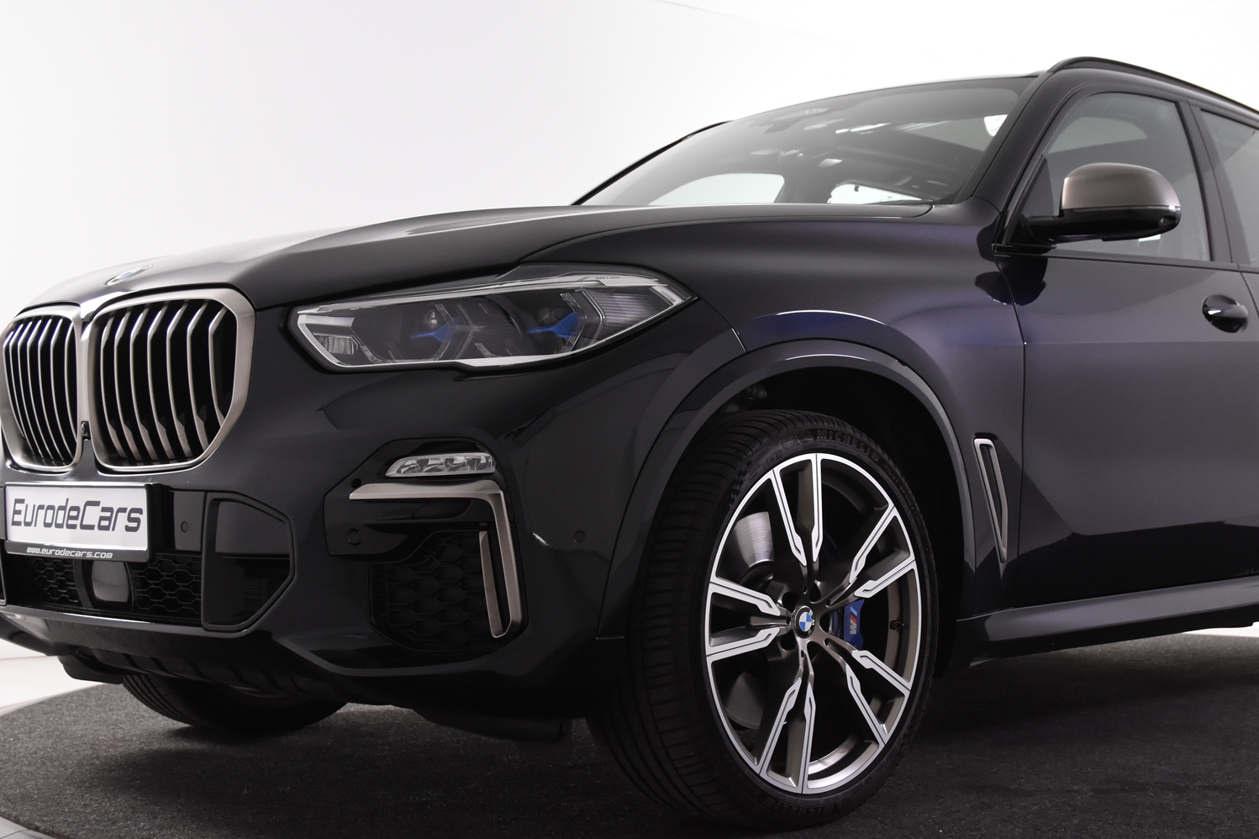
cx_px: 751
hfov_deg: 39.5
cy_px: 450
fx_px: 1748
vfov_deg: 27.0
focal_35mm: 50
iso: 1600
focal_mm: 26
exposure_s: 1/80
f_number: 4.5
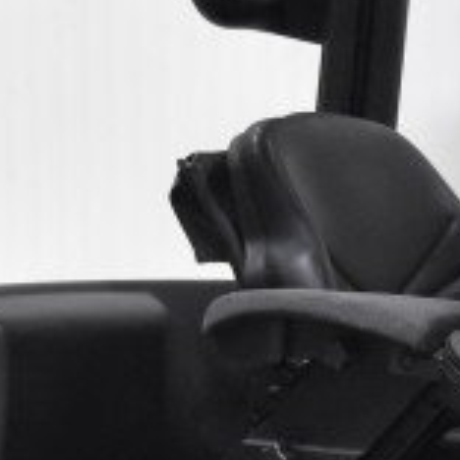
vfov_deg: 6.3
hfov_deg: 6.3
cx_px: 761
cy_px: 543
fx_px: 4134
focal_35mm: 275
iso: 1600
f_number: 6.3
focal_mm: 28
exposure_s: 1/30
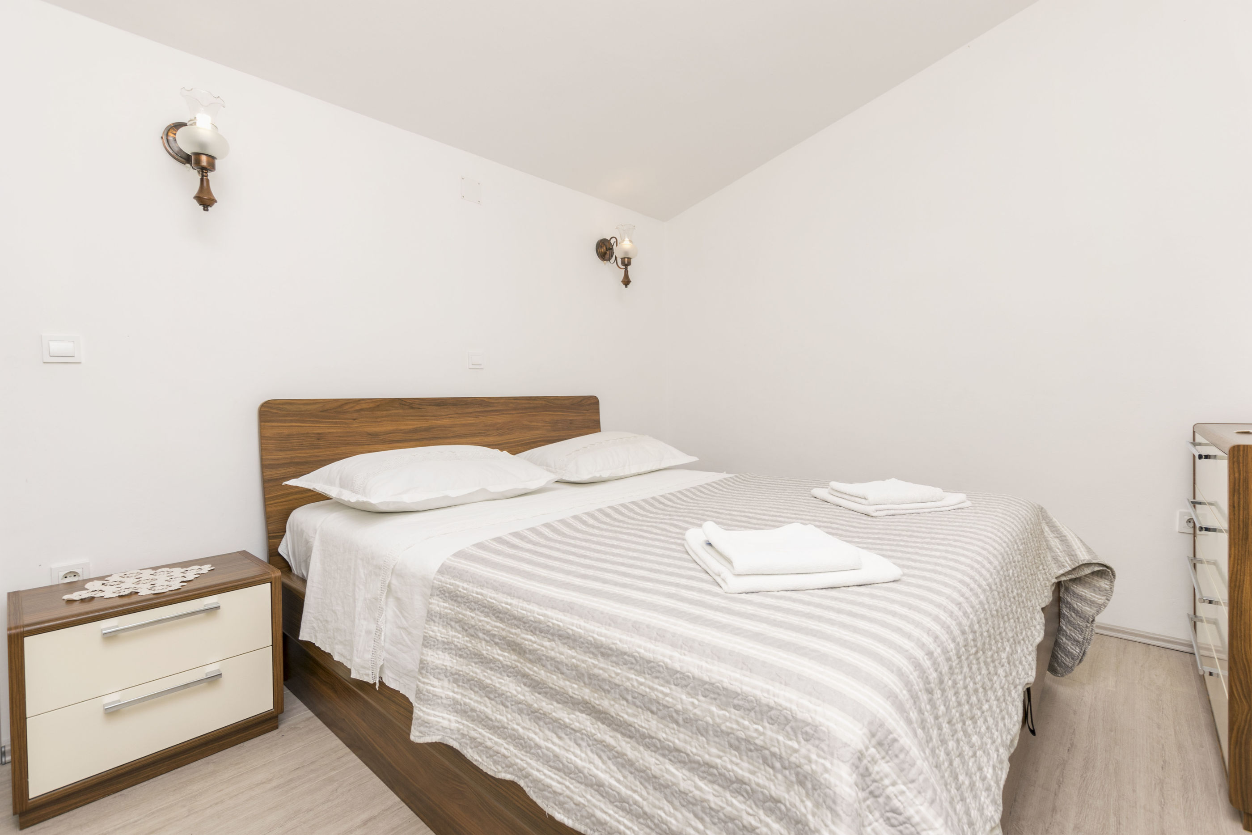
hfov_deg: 100.4
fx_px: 522
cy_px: 418
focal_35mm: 15
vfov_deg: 77.3
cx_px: 626
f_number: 8
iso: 100
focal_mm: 10
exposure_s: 1/160
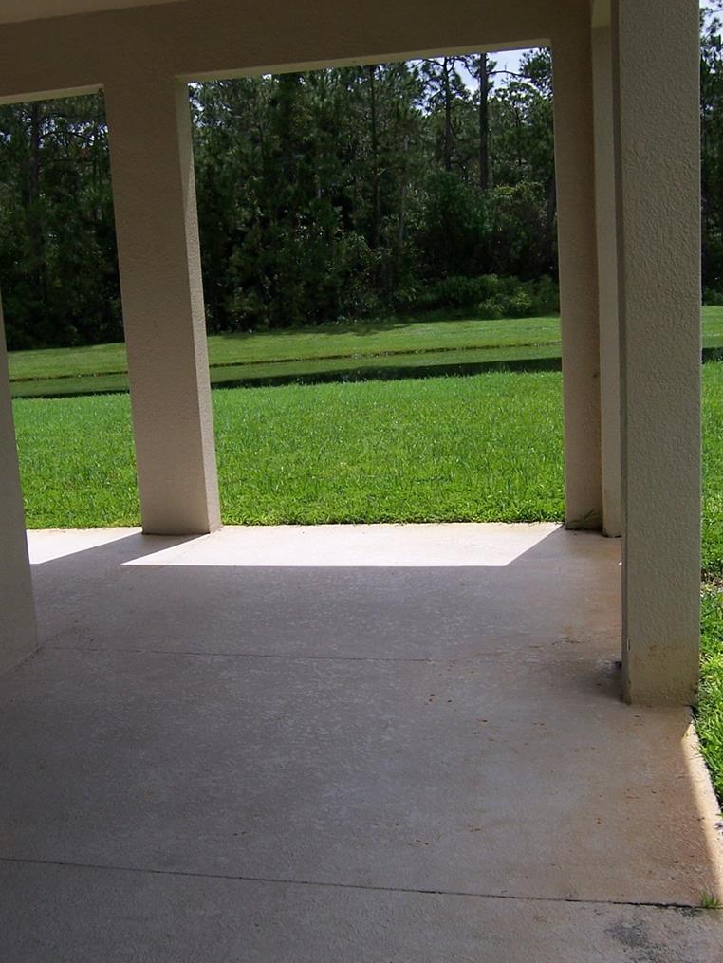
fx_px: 1085
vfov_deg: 47.8
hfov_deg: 36.8
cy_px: 507
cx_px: 351
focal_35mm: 39
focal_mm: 5.5
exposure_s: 1/750
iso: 80
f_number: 4
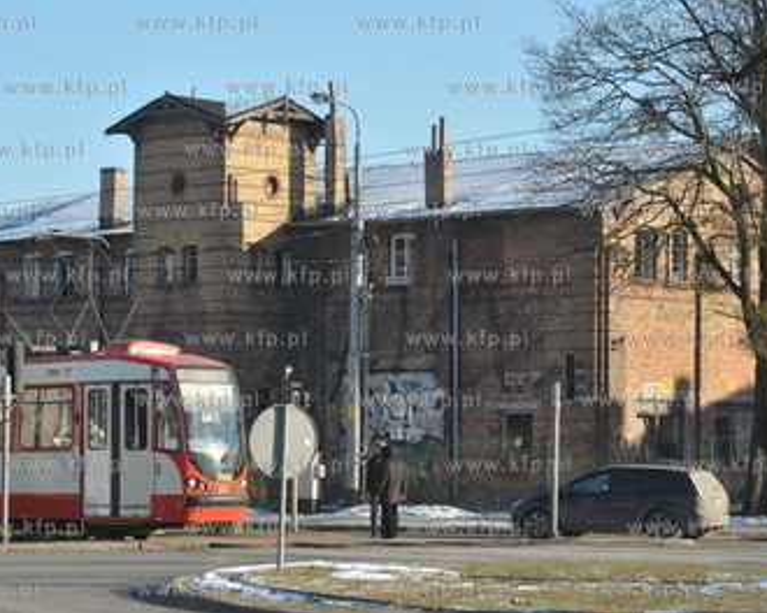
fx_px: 2633
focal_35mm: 116
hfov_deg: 16.6
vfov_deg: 13.3
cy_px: 306
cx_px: 370
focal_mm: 102
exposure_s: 1/500
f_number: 9
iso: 400
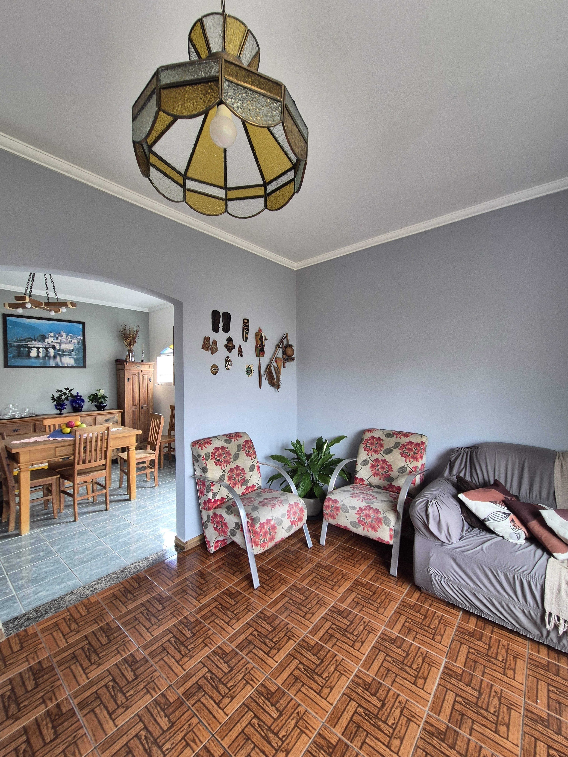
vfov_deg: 106.2
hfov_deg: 89.9
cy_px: 378
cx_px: 284
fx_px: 284
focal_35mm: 13
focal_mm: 2.2
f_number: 2.2
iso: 125
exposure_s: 1/60
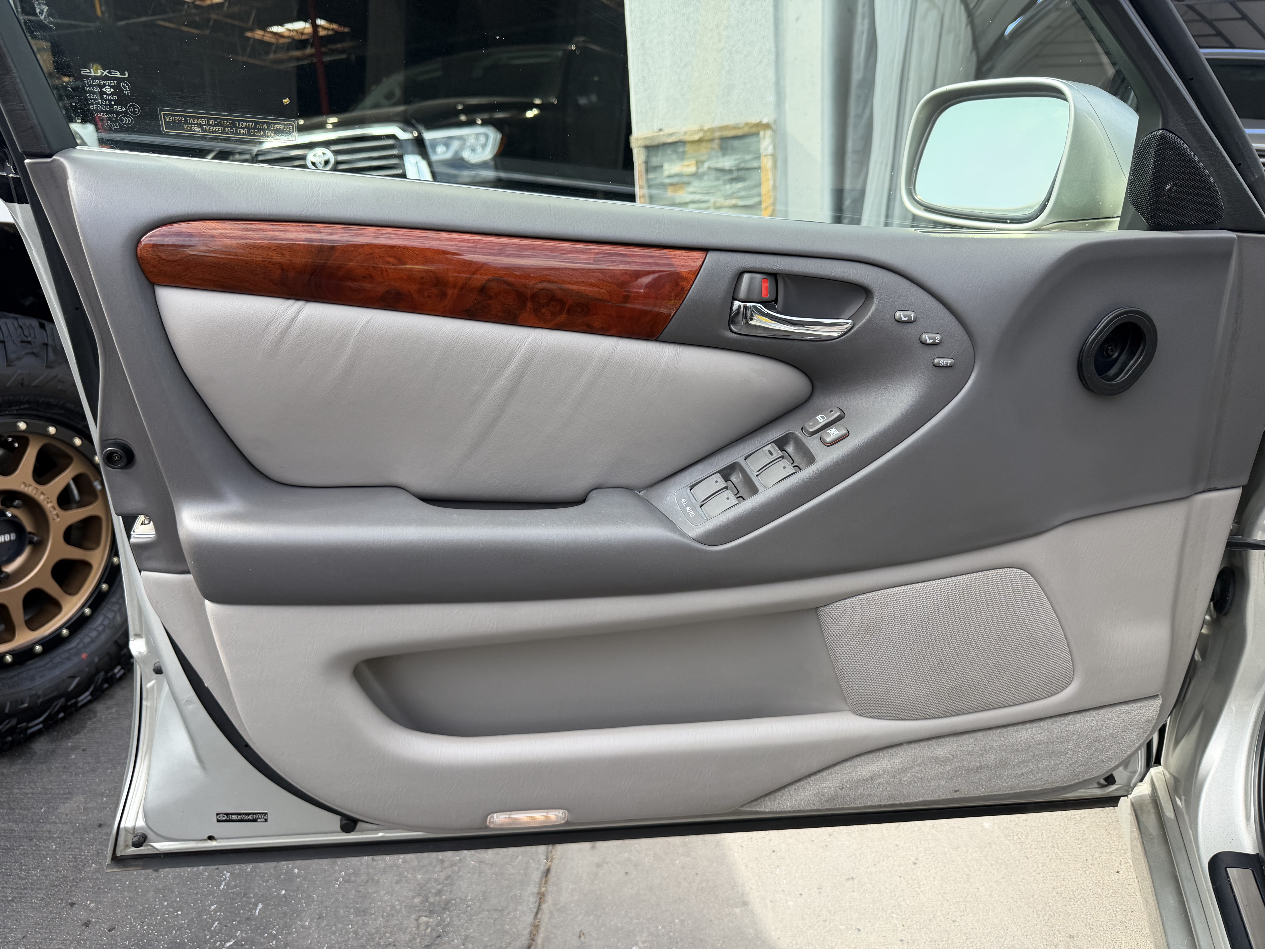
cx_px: 632
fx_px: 877
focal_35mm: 24
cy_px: 474
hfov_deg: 71.6
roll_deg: +3.8
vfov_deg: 56.8
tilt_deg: -14.9
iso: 100
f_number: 1.78
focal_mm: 6.76
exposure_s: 1/780
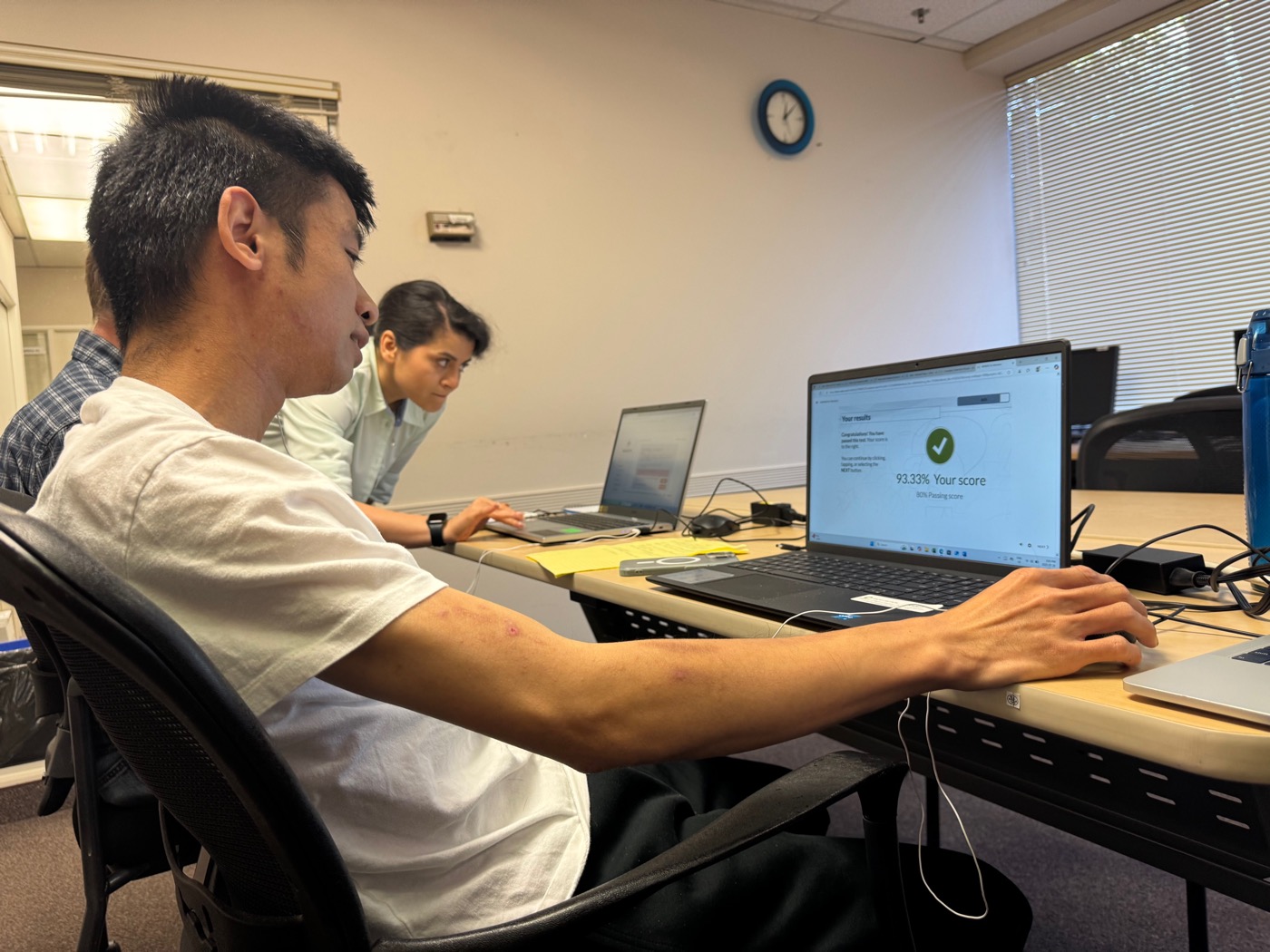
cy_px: 476
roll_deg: +4.0
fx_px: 881
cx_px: 635
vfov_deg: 56.8
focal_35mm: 24
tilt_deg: -3.2
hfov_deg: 71.6
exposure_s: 1/60
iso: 125
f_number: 1.78
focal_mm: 6.76
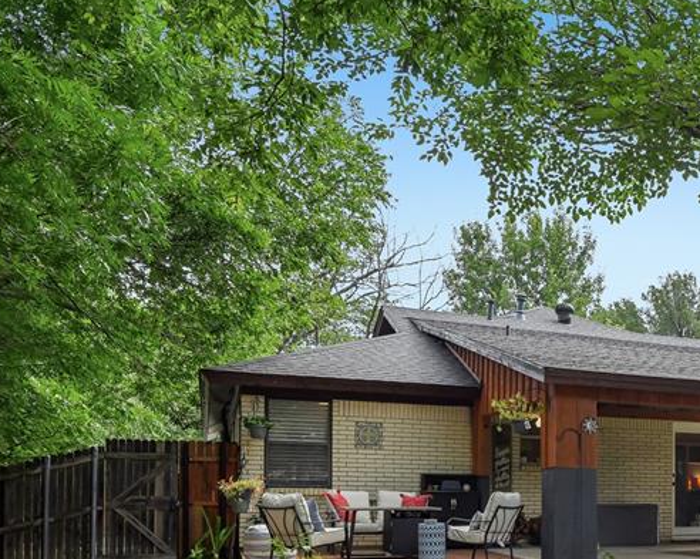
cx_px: 683
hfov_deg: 38.6
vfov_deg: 33.8
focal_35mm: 43
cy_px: 454
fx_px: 890
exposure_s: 1/250
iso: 400
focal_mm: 22
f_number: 8
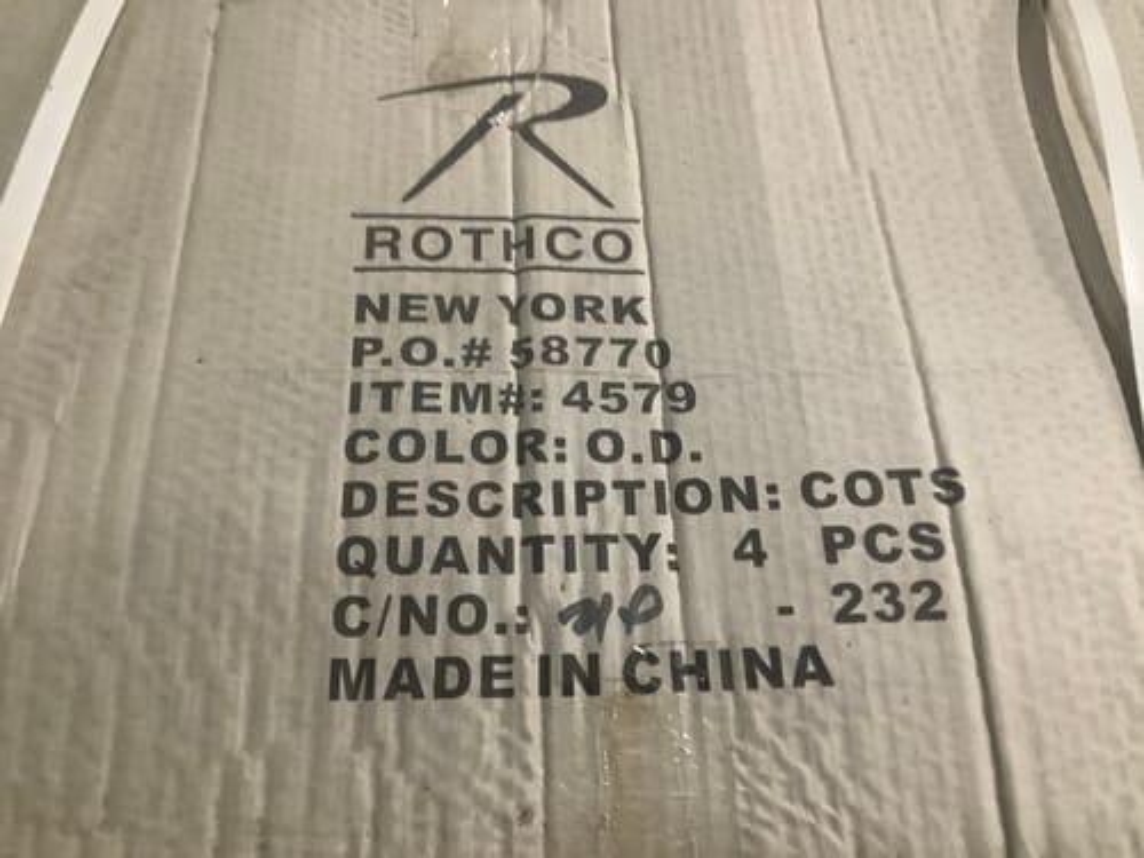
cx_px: 572
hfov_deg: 58.4
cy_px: 429
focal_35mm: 31
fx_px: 1024
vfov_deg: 45.4
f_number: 2.4
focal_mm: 3.3
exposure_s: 1/33
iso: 320
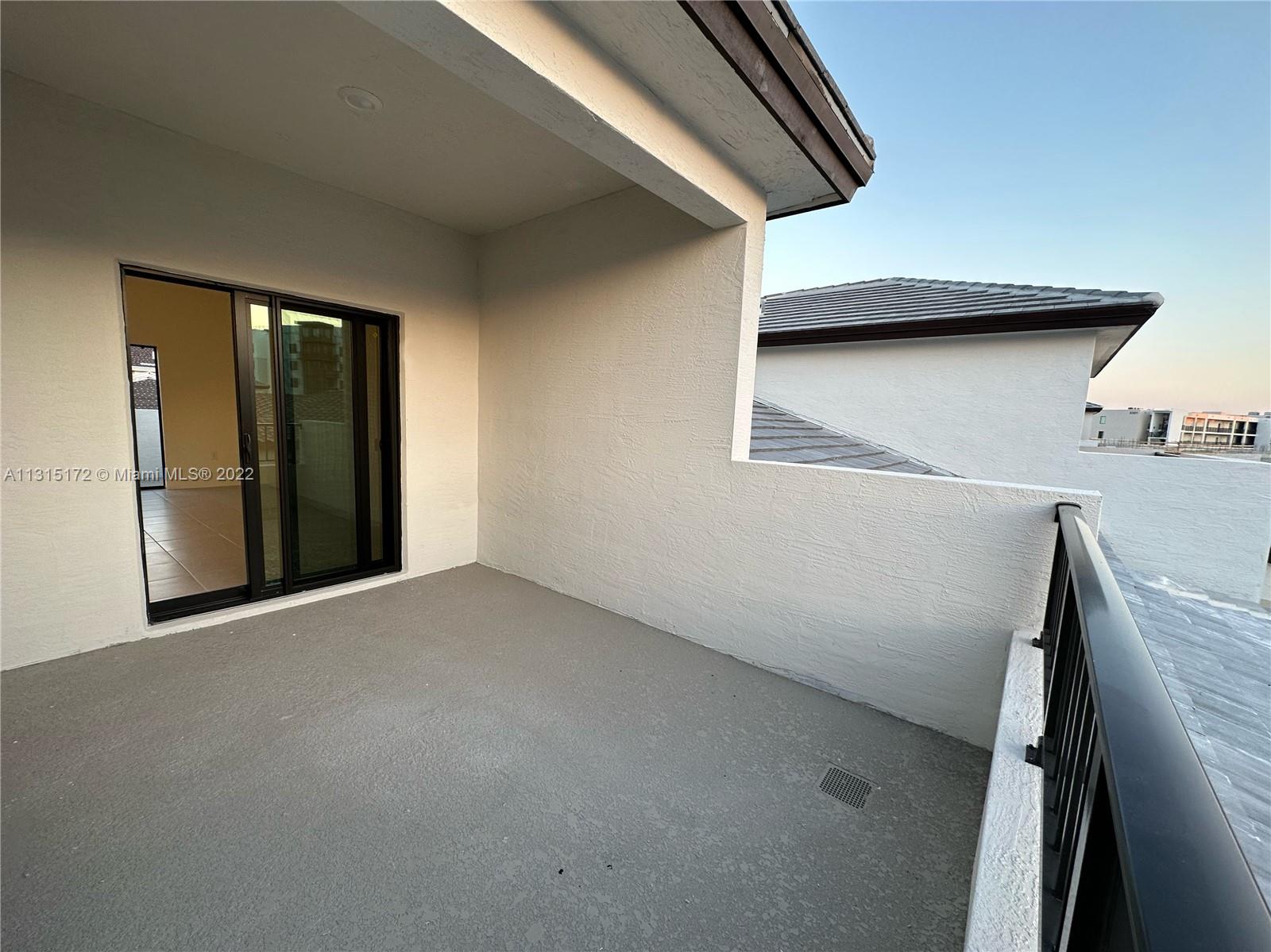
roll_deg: -2.4
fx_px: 514
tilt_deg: -7.6
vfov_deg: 85.6
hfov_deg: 102.1
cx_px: 636
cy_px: 476
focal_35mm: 14
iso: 64
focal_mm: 2.22
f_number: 2.2
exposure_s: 1/99
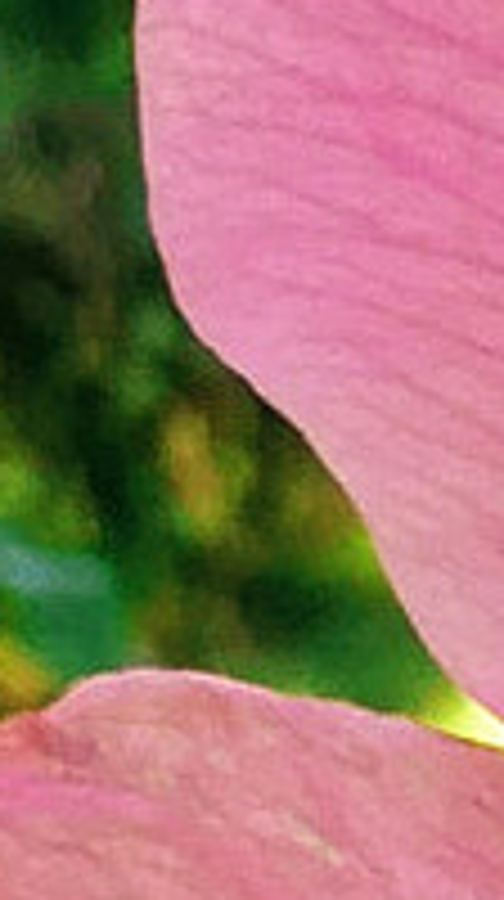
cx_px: 1701
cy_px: 2138
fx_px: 6031
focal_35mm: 253
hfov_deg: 4.5
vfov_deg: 7.9
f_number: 2.2
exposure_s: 1/120
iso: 40
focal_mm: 4.15
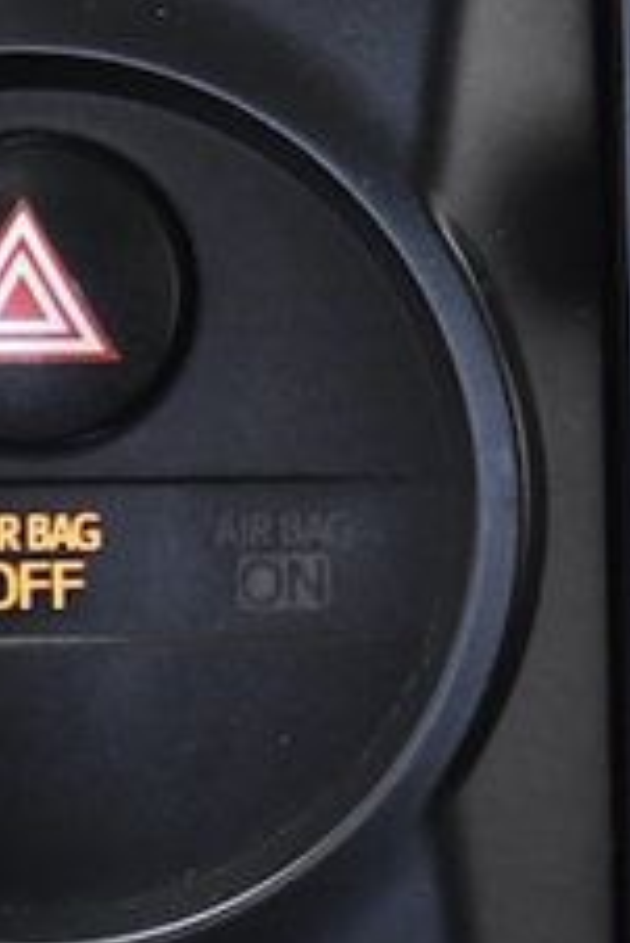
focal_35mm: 303
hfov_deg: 4.4
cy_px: 386
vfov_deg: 6.8
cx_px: 1598
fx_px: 7941
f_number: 4.5
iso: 2500
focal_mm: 45
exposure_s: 1/250
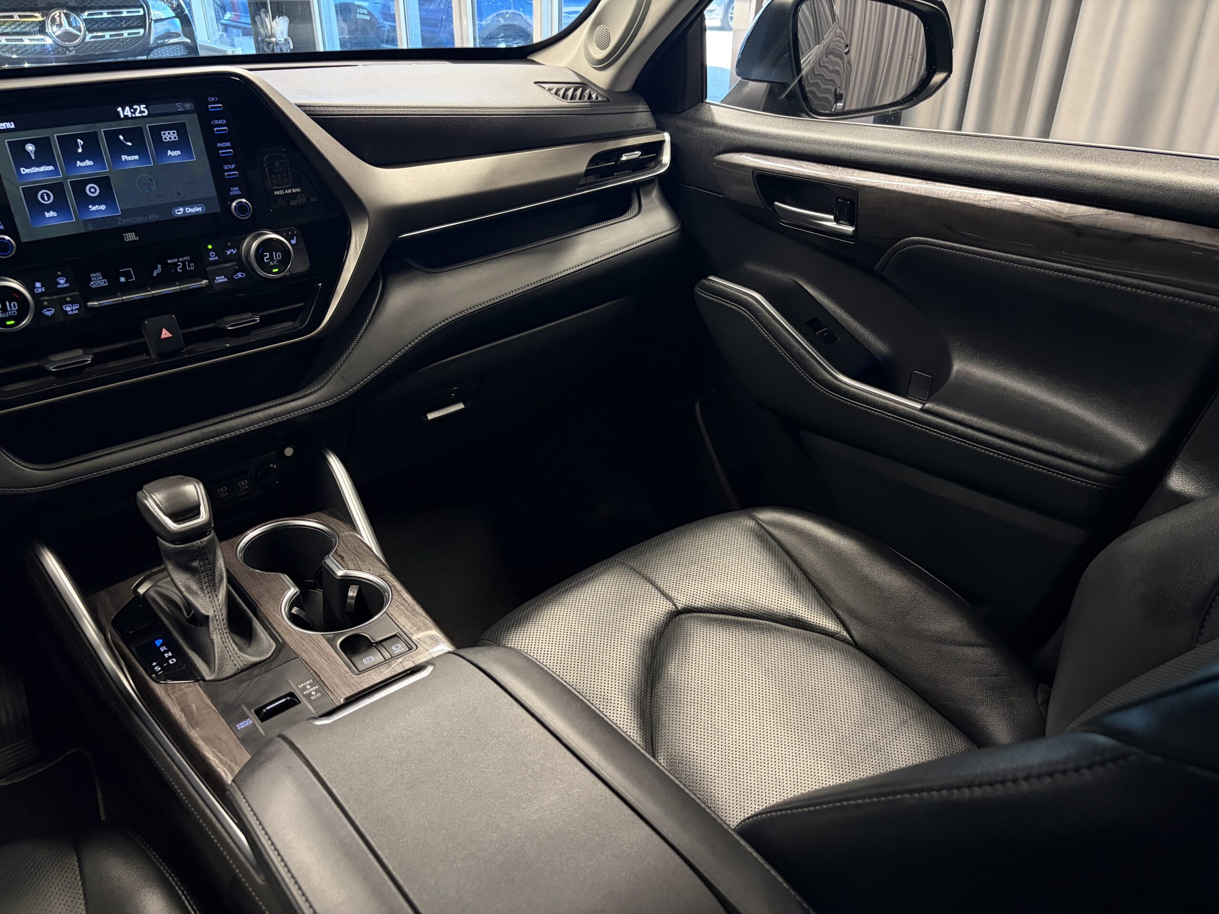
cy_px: 457
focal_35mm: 26
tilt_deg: -29.5
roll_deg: -0.4
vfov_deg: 53.1
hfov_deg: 67.3
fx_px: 916
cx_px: 610
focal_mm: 5.96
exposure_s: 1/50
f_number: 1.6
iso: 320
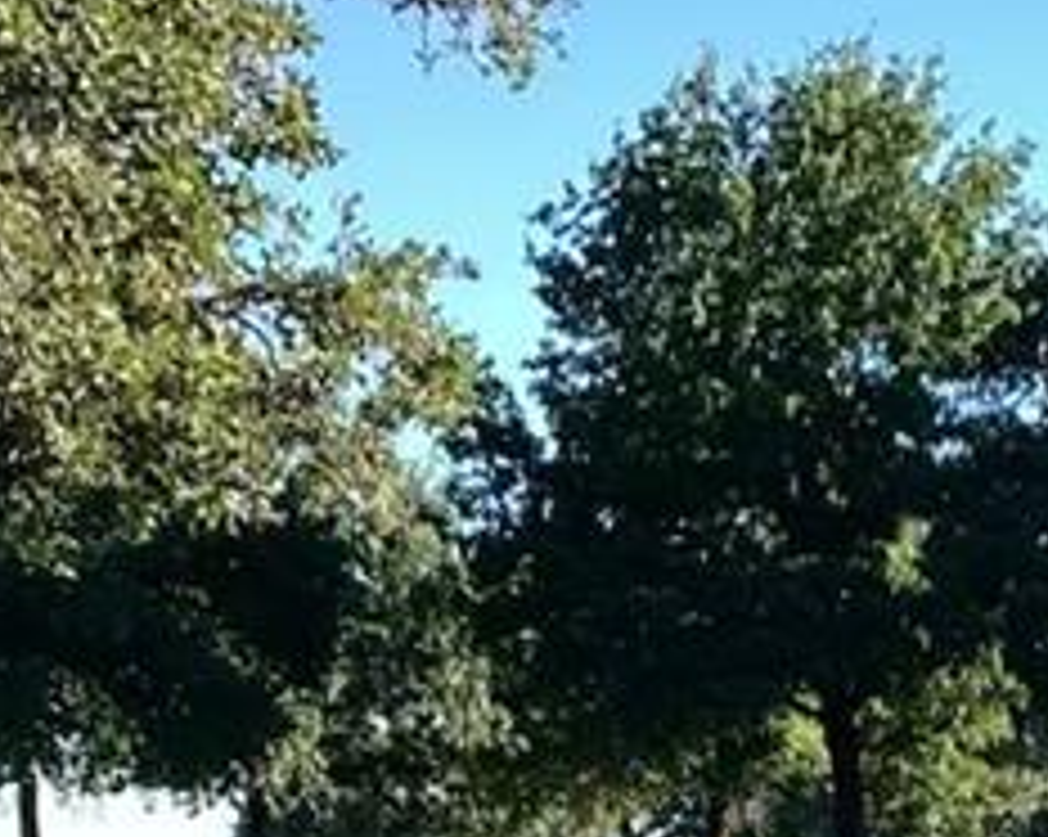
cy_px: 1116
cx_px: 913
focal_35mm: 133
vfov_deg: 11.3
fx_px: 4122
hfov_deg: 14.4
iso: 25
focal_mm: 3.3
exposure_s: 1/395
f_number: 2.4
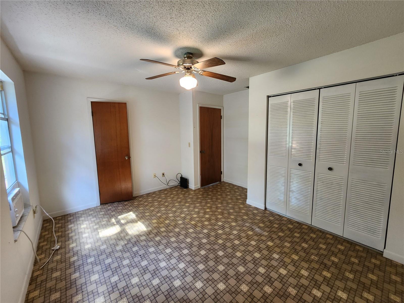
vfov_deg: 89.9
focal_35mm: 13
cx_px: 202
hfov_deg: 106.2
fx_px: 152
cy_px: 152
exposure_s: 1/60
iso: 250
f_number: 2.2
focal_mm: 2.2
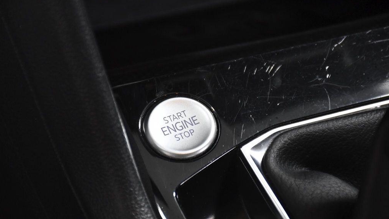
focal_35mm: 193
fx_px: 1991
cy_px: 121
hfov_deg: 11.2
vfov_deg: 6.3
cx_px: 194
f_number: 5.6
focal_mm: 122
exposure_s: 1/125
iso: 2500
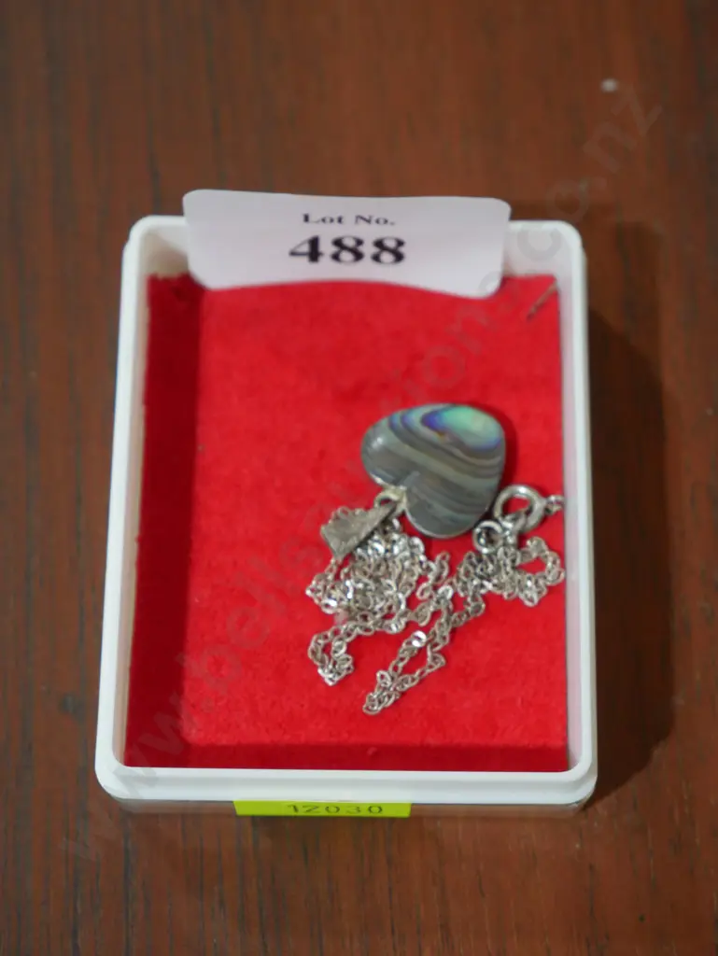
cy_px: 478
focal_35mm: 74
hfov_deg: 19.9
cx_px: 359
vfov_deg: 26.3
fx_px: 2045
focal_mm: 37
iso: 1000
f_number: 5.5
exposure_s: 1/80
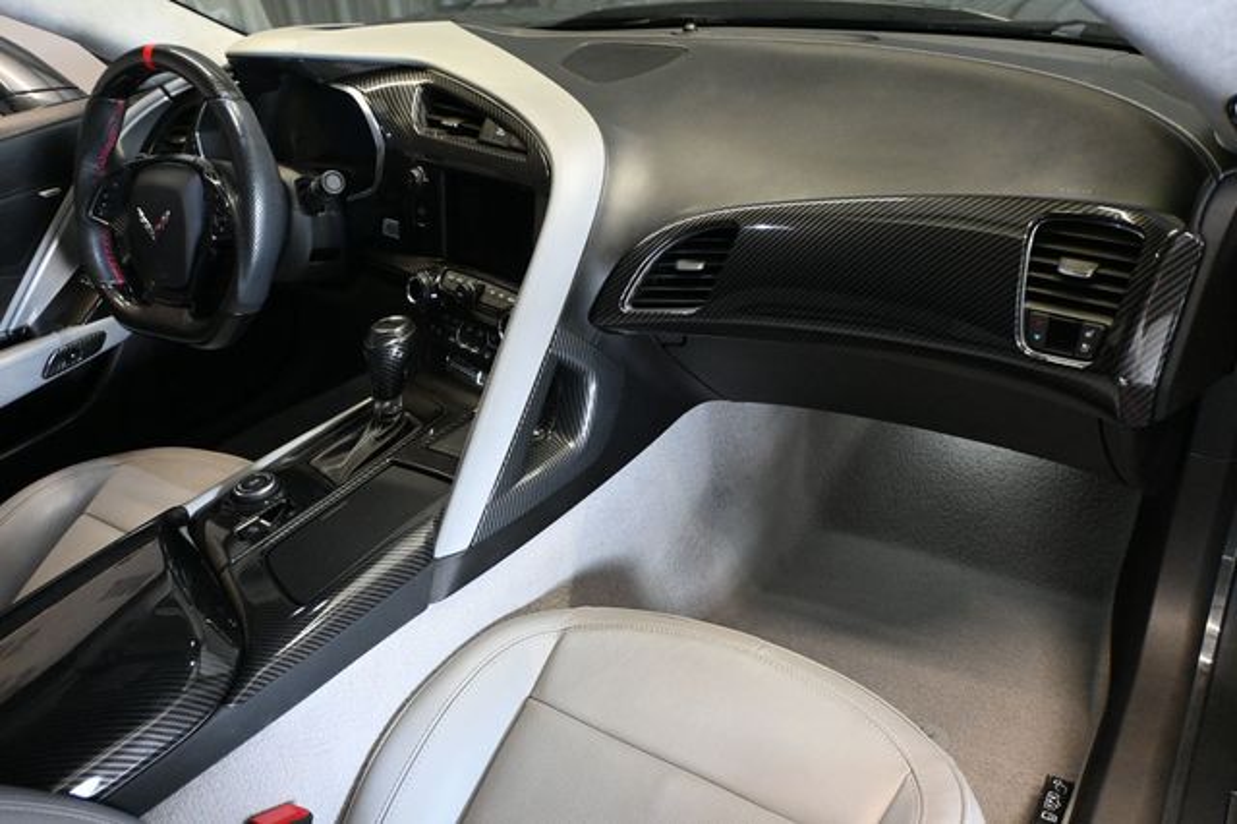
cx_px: 618
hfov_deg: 62.0
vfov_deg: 43.6
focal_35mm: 30
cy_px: 412
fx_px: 1030
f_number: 3.8
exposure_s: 1/60
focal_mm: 20
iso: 4000
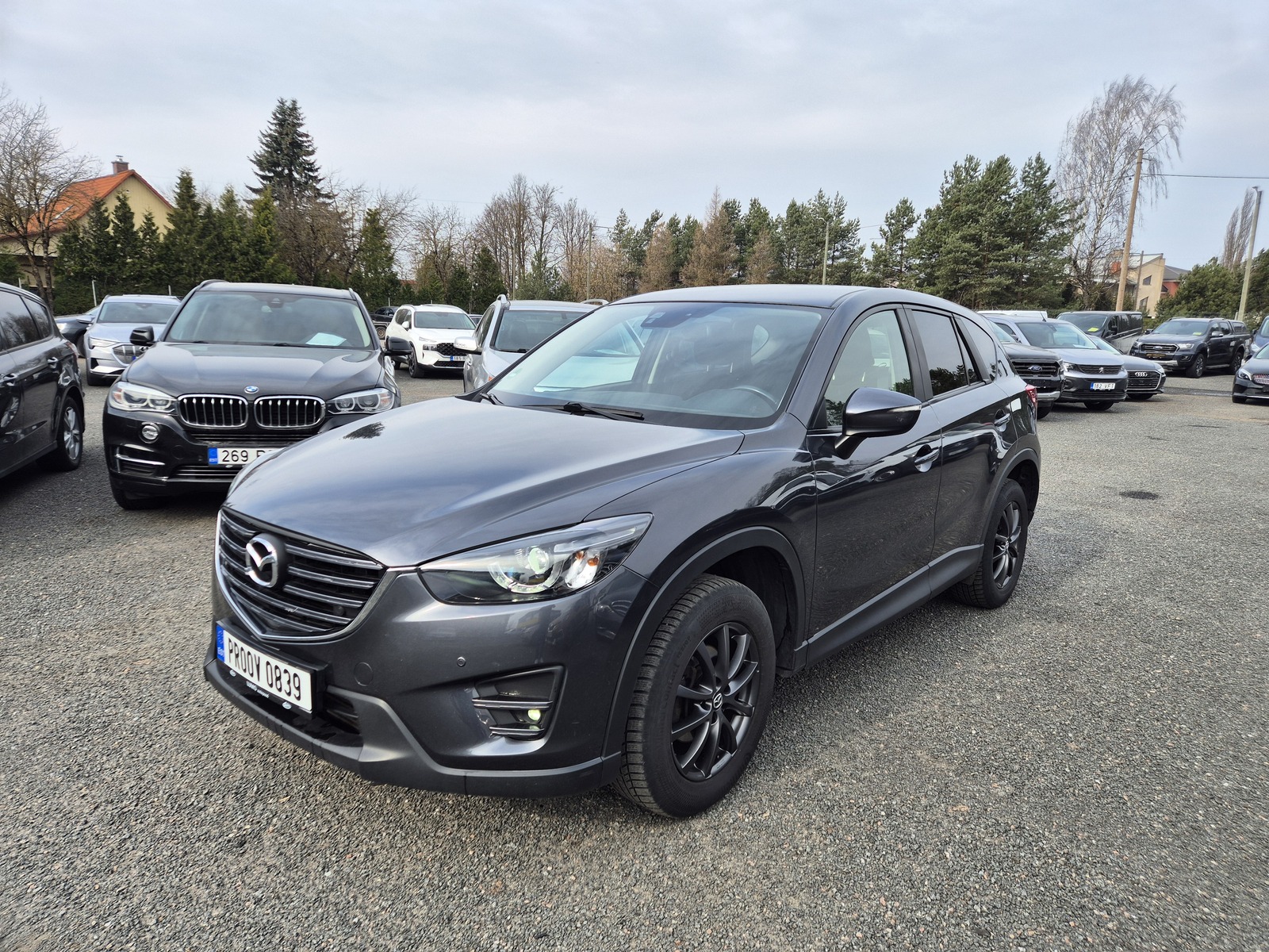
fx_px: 843
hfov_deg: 73.9
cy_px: 476
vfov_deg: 58.9
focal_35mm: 23
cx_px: 634
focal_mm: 5.4
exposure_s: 1/872
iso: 25
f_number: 1.8
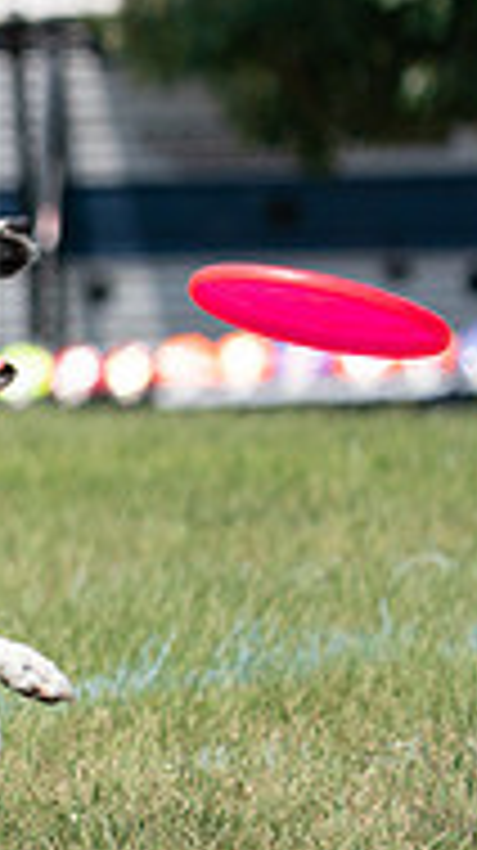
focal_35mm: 643
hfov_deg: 1.9
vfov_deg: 3.4
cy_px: 281
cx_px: -742
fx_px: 14491
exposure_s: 1/4000
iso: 800
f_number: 5.6
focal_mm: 200
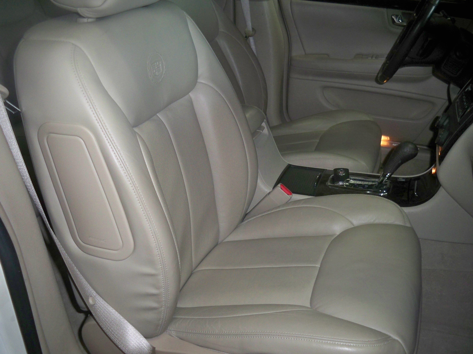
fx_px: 478
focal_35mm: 35
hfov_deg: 52.6
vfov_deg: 40.7
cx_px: 236
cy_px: 177
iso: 200
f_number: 3.1
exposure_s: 1/60
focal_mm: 6.3
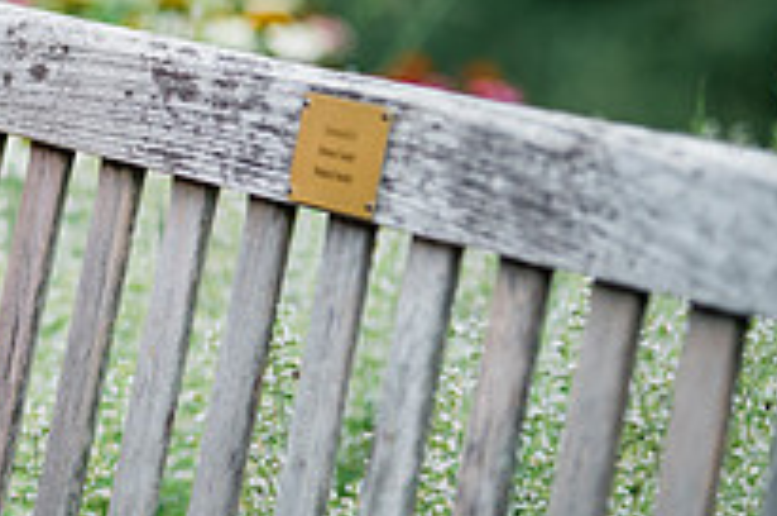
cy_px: -44
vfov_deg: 4.0
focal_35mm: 346
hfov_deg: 5.9
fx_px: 7456
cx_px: -227
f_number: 2.8
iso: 320
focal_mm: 122
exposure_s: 1/500
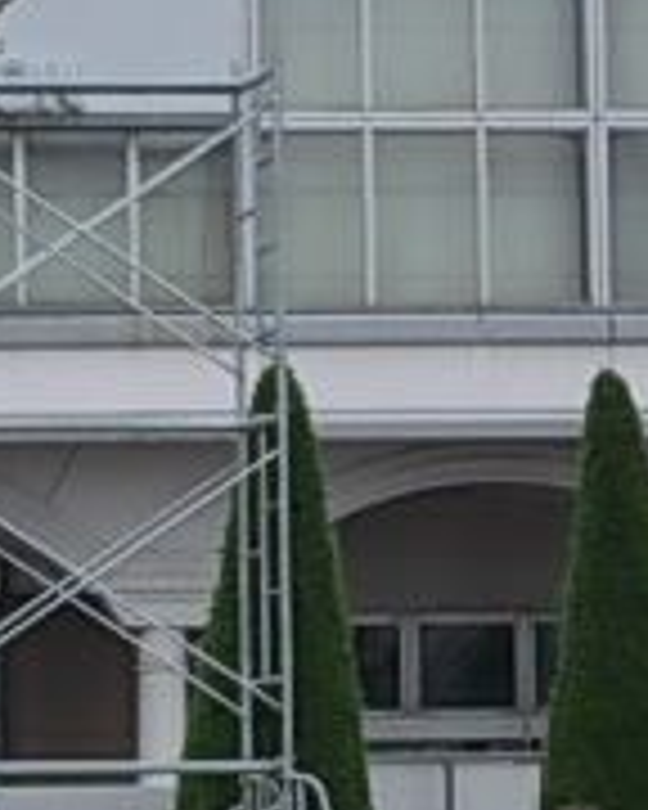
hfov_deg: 3.9
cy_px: 160
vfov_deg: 4.9
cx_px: -315
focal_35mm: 391
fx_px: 9373
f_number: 5.8
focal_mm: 16
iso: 80
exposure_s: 1/320
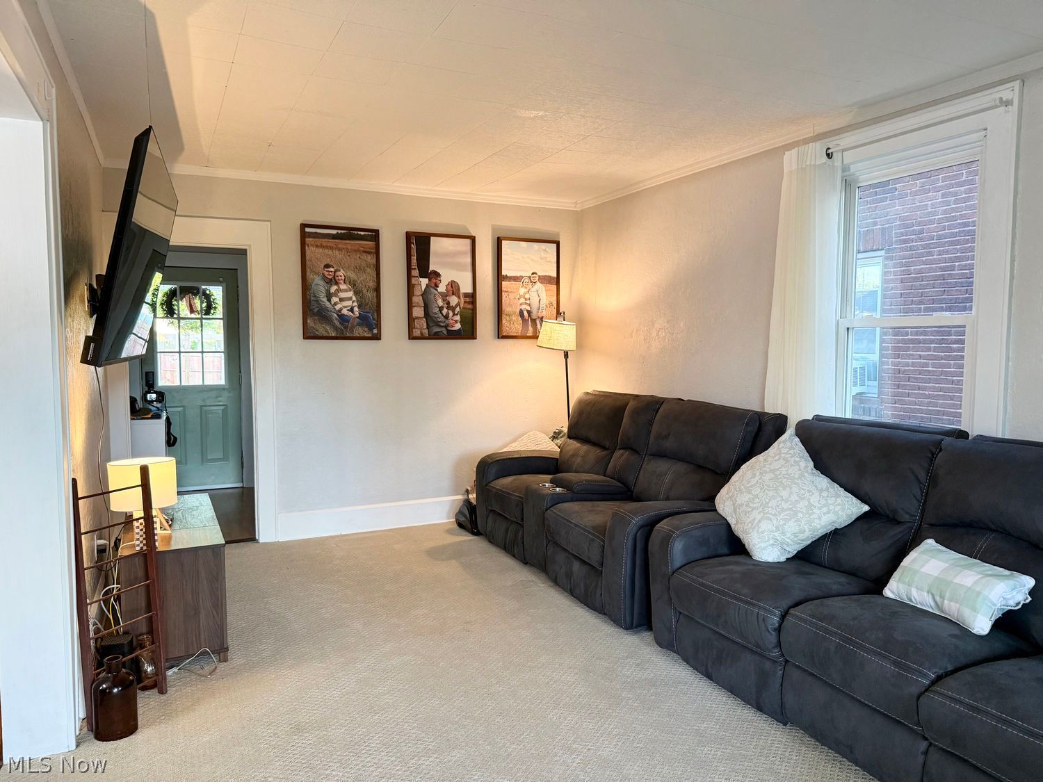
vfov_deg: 56.8
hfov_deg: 71.6
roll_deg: +0.4
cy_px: 391
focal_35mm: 24
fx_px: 723
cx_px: 522
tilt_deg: -4.6
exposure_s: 1/60
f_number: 1.78
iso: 250
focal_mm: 6.76
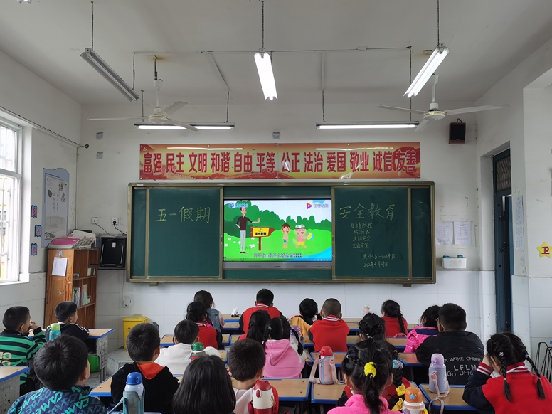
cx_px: 270
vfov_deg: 41.8
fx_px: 542
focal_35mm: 34
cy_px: 212
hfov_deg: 54.0
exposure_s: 1/100
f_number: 1.8
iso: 64
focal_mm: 5.58
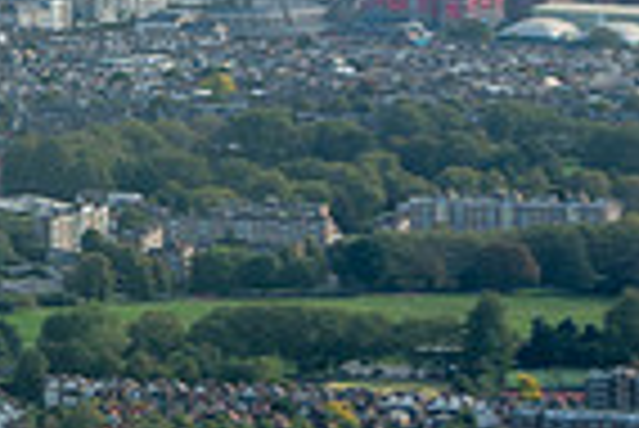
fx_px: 8102
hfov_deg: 4.5
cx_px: -662
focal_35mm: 456
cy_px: -302
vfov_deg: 3.0
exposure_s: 1/250
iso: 200
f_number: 10
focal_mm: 112
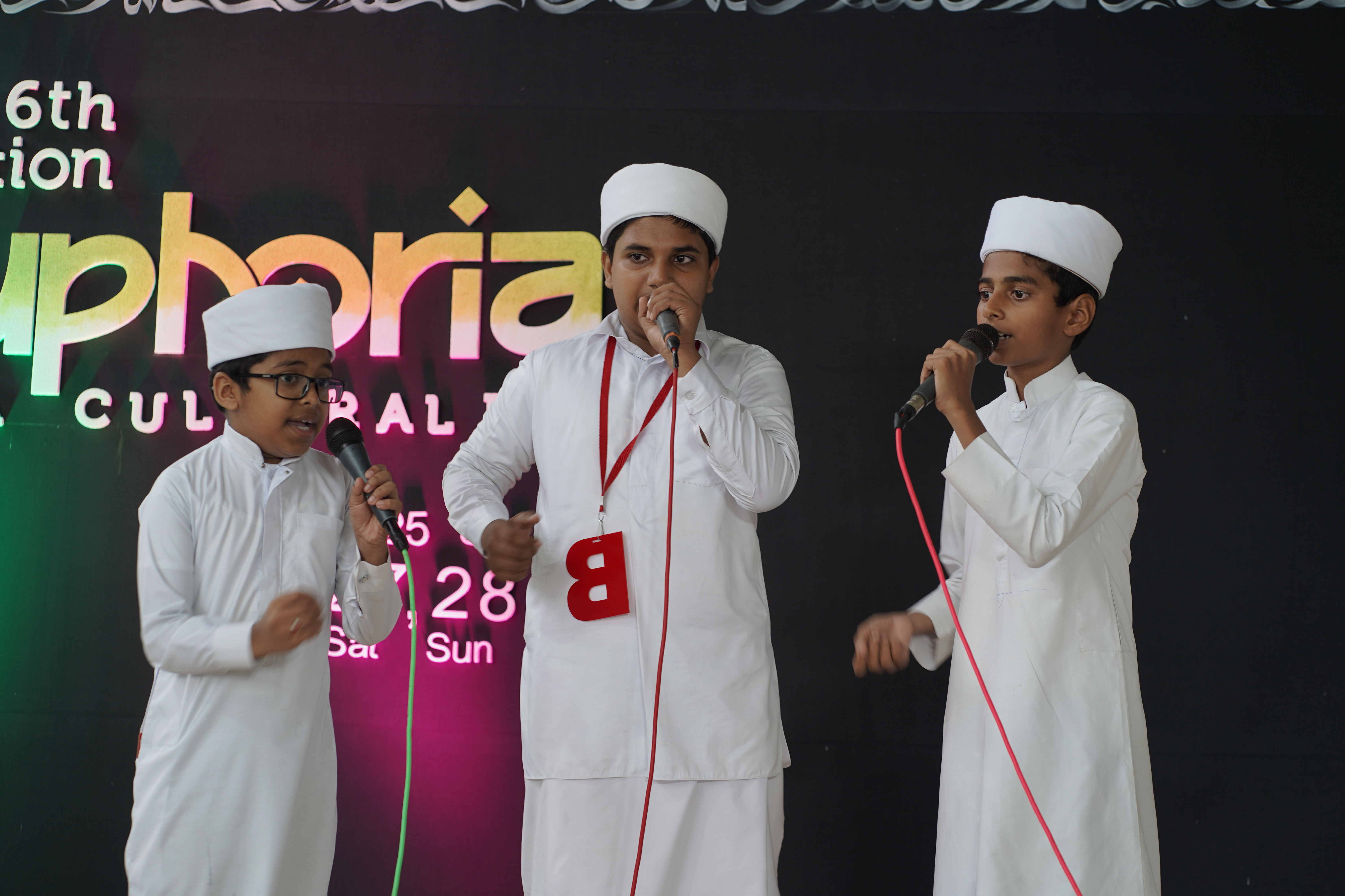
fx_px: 3175
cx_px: 672
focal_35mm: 85
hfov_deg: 23.9
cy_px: 448
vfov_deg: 16.1
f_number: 4
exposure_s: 1/60
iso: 200
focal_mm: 85
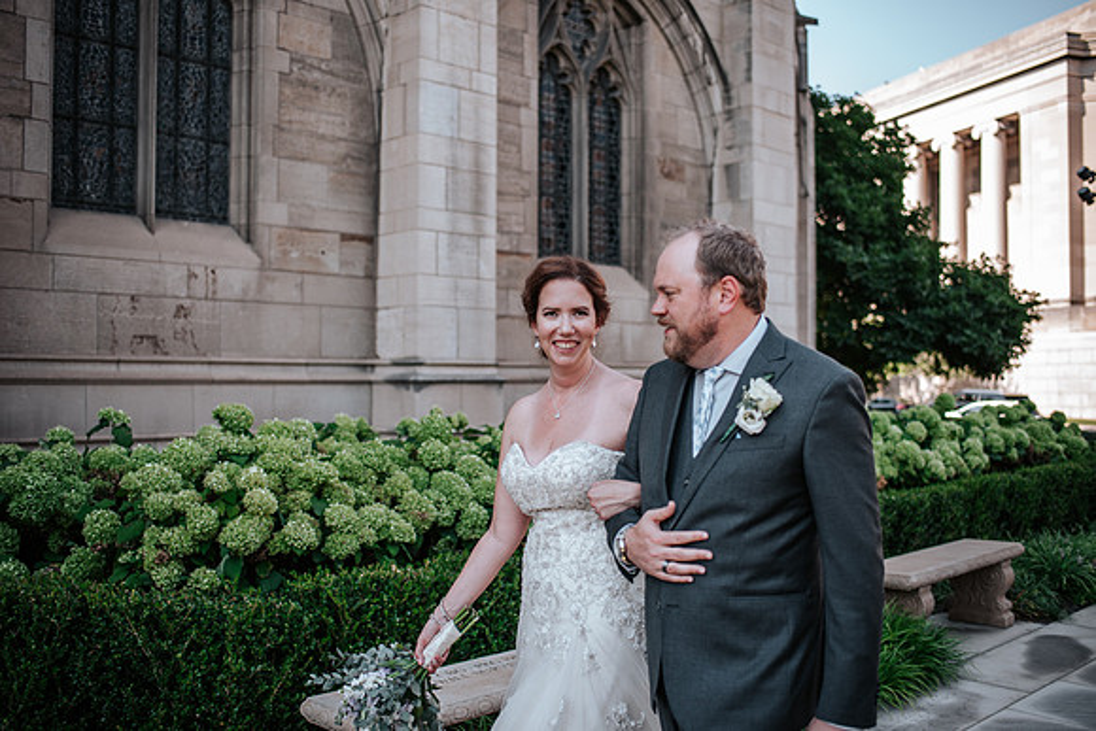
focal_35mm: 35
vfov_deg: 37.9
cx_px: 548
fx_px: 1066
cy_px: 366
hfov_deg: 54.4
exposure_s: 1/500
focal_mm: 35
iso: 100
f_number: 2.2
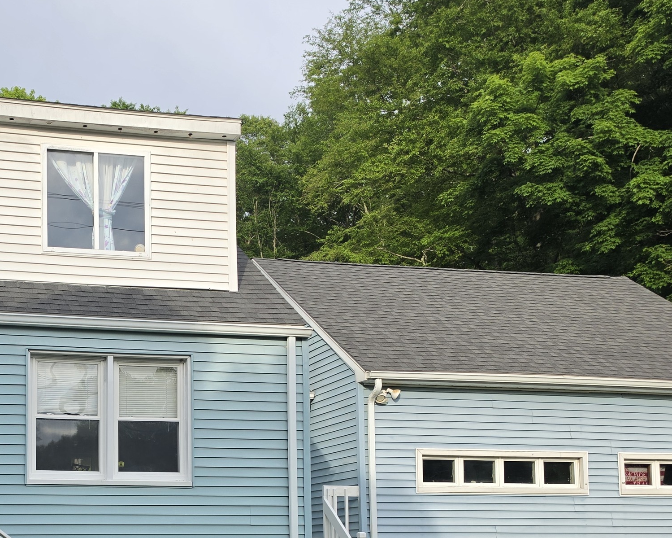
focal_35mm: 46
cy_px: 482
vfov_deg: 31.3
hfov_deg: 38.1
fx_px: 915
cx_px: 89
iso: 64
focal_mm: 6.5
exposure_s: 1/2088
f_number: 1.4
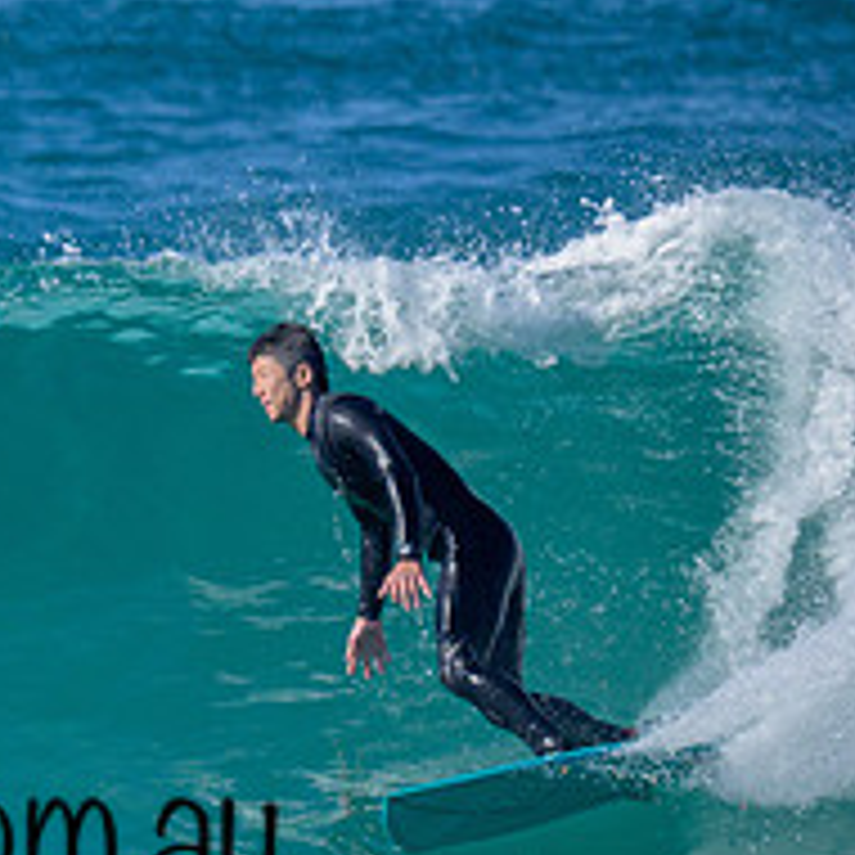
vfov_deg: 0.6
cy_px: 657
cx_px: -686
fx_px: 79697
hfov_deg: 0.6
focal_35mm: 2852
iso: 400
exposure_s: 1/2000
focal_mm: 800
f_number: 6.3
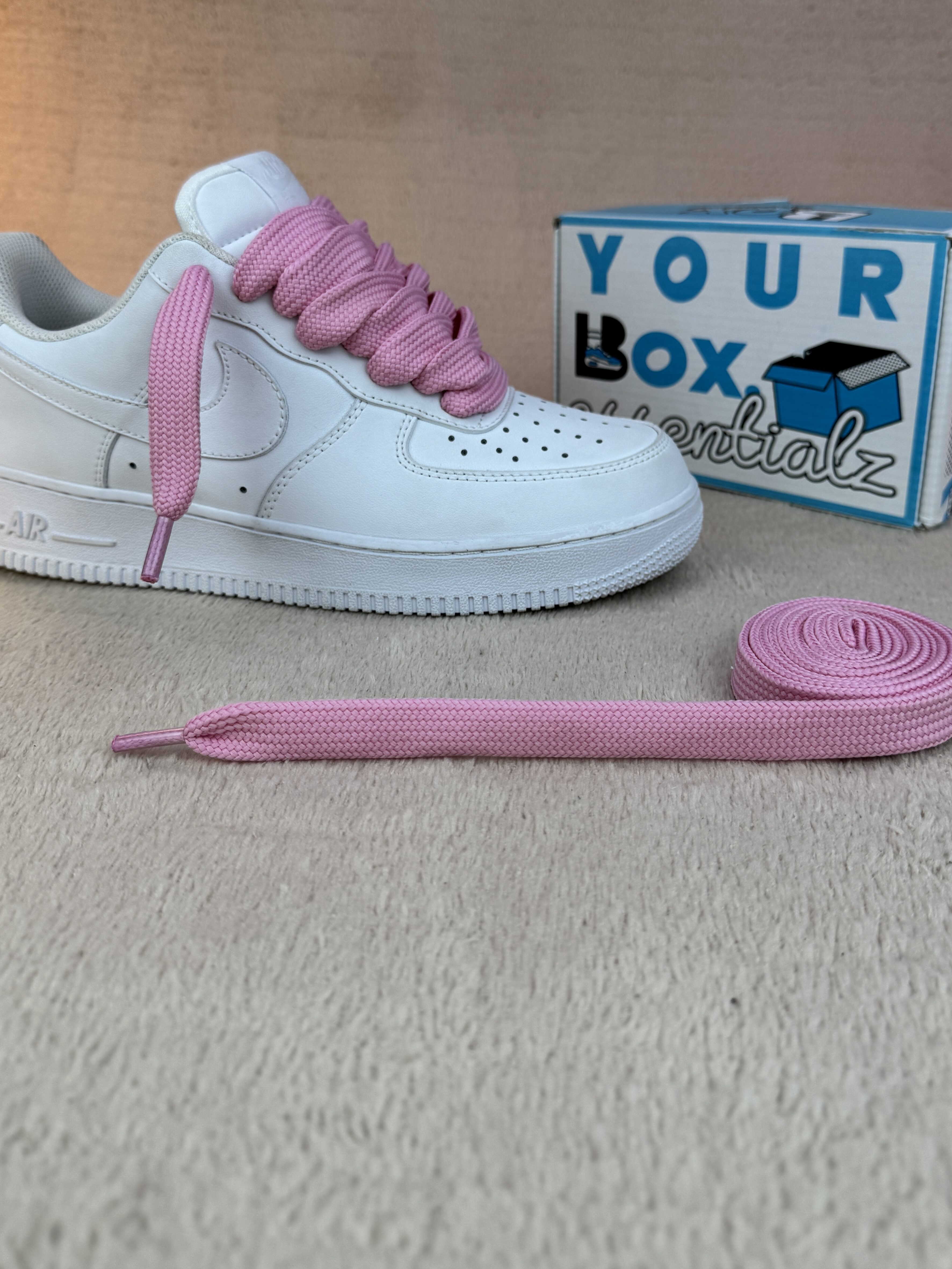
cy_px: 524
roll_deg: +0.3
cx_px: 481
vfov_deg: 61.3
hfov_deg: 48.2
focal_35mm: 29
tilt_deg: -20.7
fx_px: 1063
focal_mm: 6.76
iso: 80
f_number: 1.78
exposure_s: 1/1172
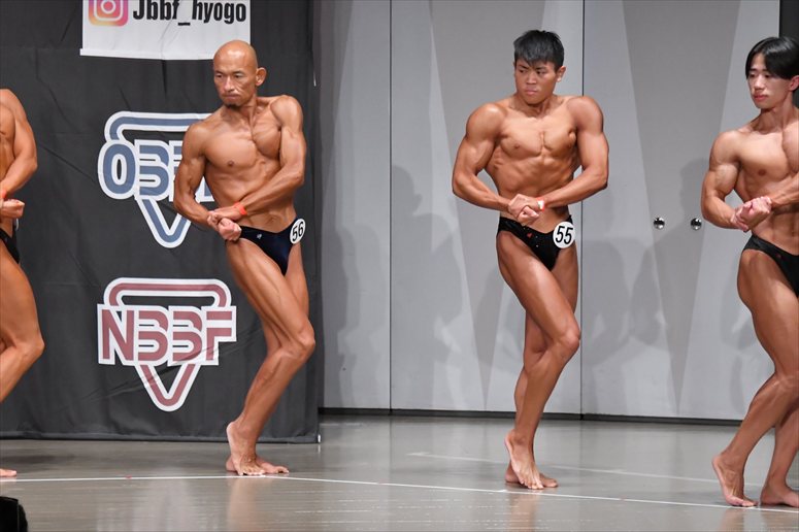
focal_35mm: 217
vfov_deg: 6.3
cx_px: 400
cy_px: 266
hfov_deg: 9.5
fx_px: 4814
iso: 6400
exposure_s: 1/400
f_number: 5.6
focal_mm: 145
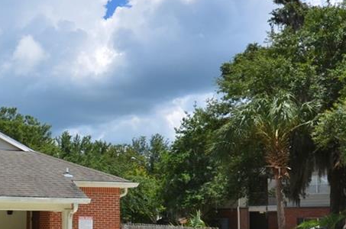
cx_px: -76
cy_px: 188
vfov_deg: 24.9
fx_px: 508
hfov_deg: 31.2
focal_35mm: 53
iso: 100
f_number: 9
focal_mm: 10
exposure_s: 1/320
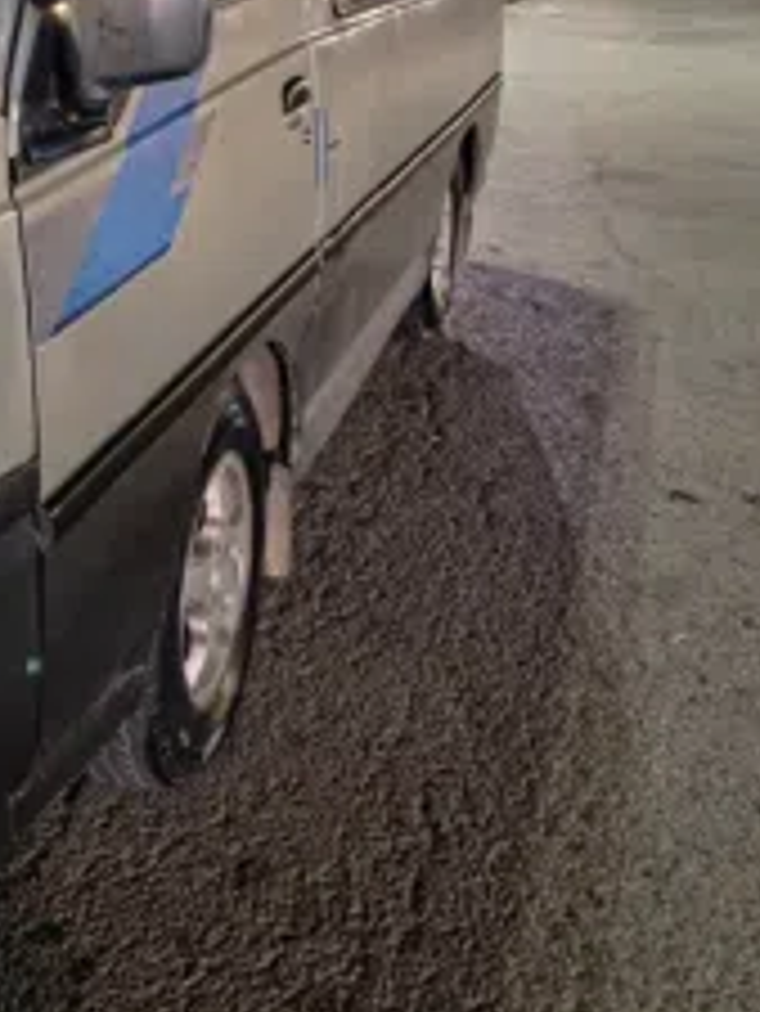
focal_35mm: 48
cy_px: 144
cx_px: 198
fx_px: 1404
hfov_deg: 29.8
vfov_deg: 37.6
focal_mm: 4.09
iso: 2870
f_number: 1.6
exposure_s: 1/16.7
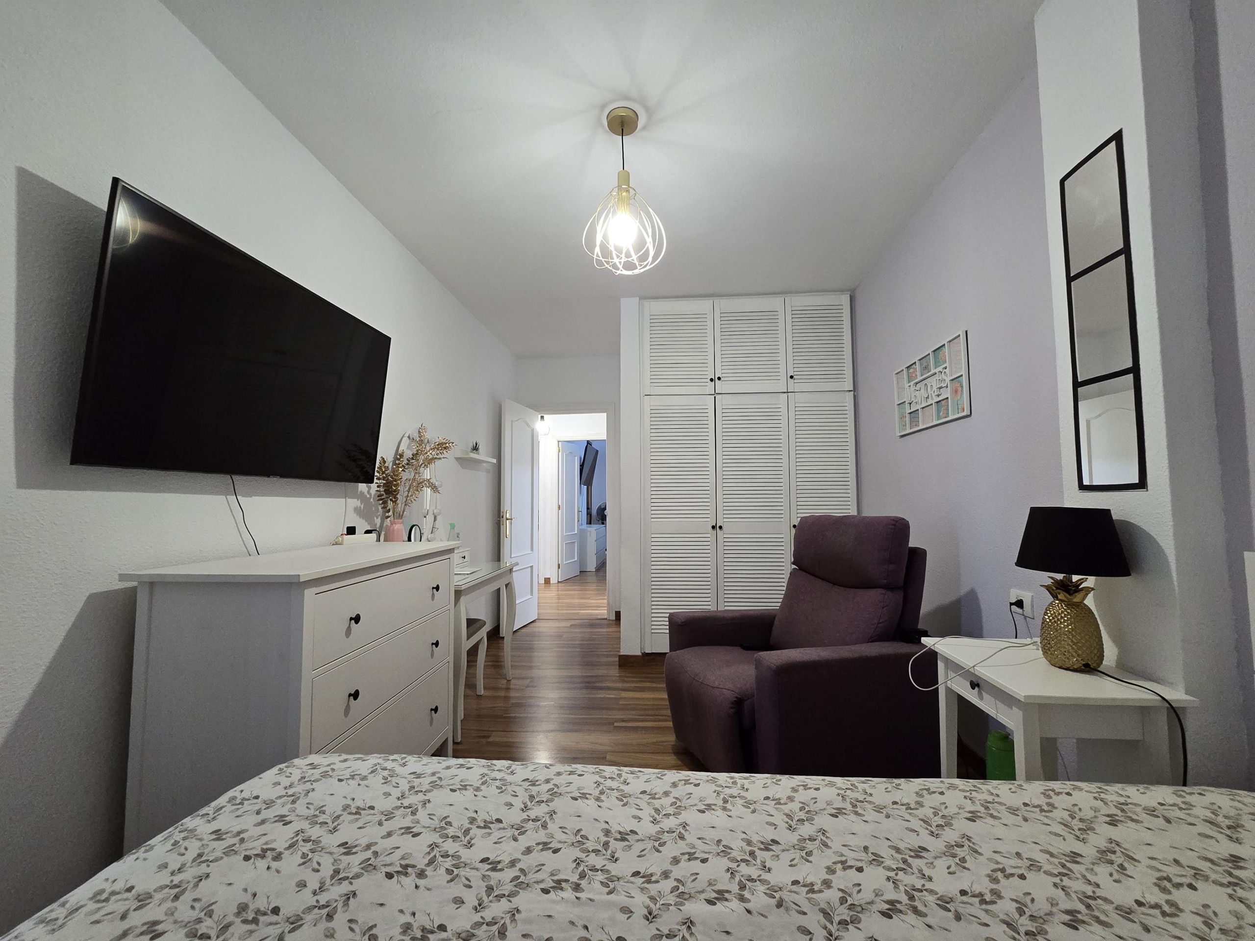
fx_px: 471
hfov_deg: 106.2
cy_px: 470
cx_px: 628
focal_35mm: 13
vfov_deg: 89.9
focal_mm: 2.2
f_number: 2.2
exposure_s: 1/60
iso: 500
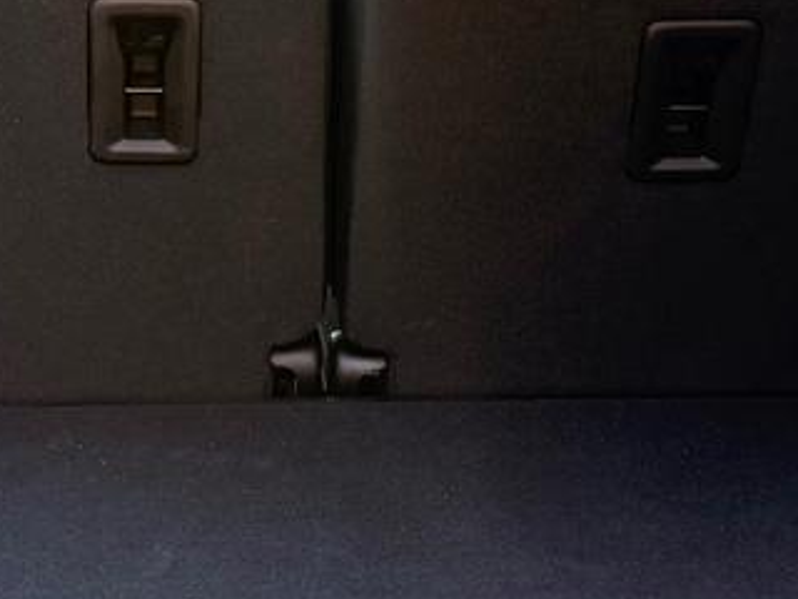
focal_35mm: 96
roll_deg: +0.8
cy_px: 102
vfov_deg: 15.3
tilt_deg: -5.9
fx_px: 2213
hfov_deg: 20.2
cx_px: 142
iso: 200
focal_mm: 6.76
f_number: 1.78
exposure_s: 1/183
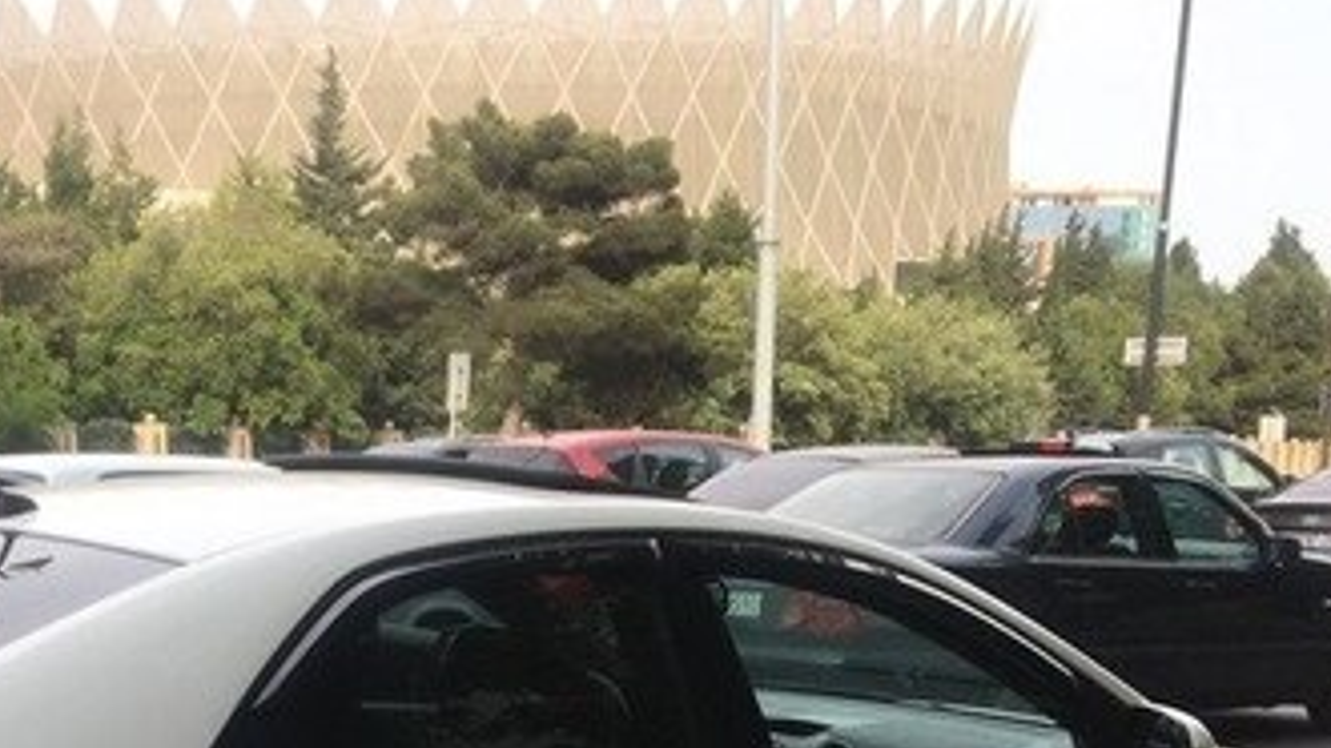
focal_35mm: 63
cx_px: 306
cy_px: 975
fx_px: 2223
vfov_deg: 17.9
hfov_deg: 32.6
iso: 25
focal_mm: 4.15
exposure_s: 1/390
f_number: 2.2
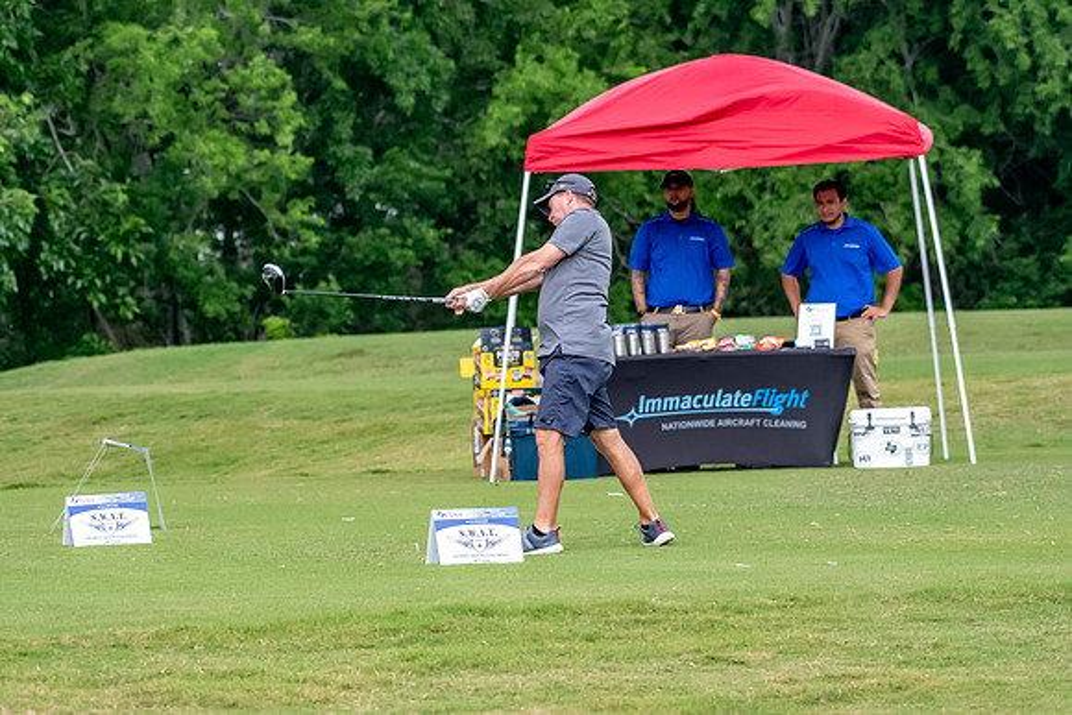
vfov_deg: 4.6
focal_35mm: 300
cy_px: 358
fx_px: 8935
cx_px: 536
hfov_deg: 6.9
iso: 2000
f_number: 5.6
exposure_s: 1/2000
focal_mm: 200
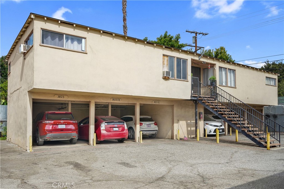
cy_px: 94
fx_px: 229
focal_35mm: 29
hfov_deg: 63.7
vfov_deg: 44.9
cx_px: 142
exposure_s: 1/250
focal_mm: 29
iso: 100
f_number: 6.3
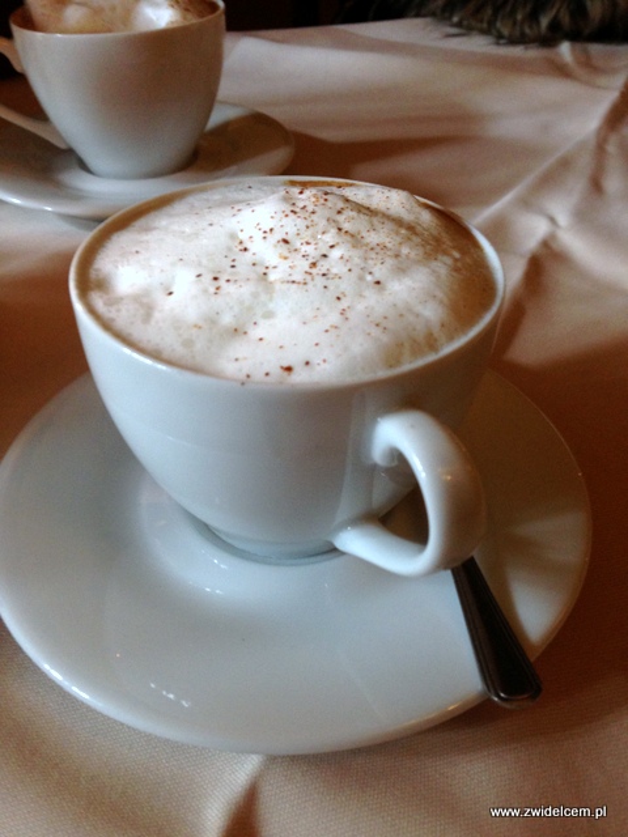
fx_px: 798
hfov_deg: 42.9
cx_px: 314
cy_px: 418
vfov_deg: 55.4
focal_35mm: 33
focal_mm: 4.12
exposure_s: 1/20
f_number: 2.4
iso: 125
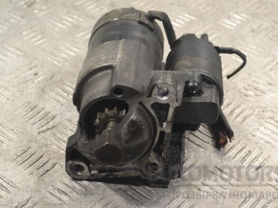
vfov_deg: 16.3
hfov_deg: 21.7
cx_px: 138
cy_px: 103
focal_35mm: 91
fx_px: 727
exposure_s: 1/250
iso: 3200
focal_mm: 55
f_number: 8
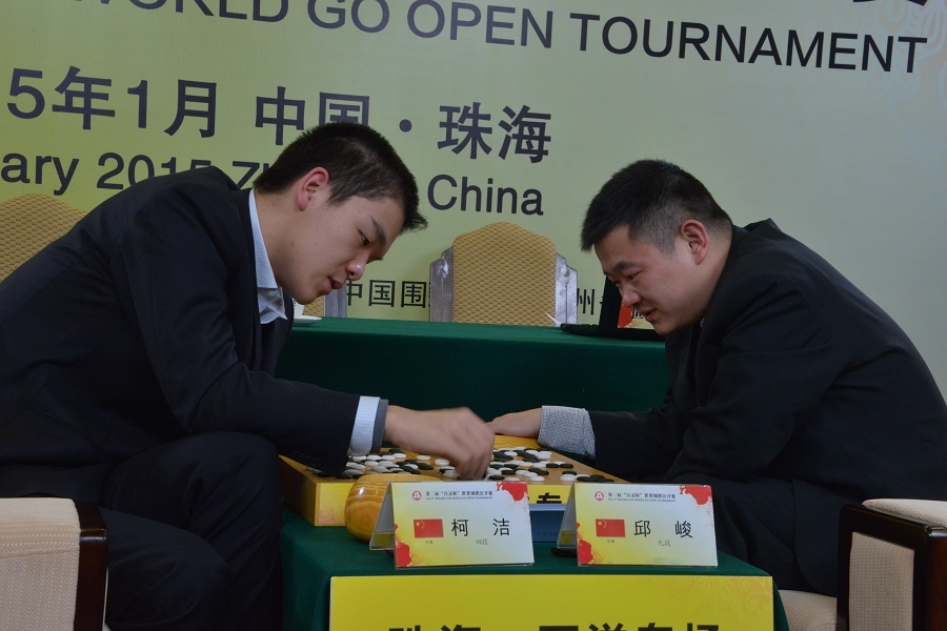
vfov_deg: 20.0
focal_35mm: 68
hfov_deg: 29.7
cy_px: 316
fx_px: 1789
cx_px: 474
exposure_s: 1/25
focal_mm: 68
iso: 2000
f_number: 18
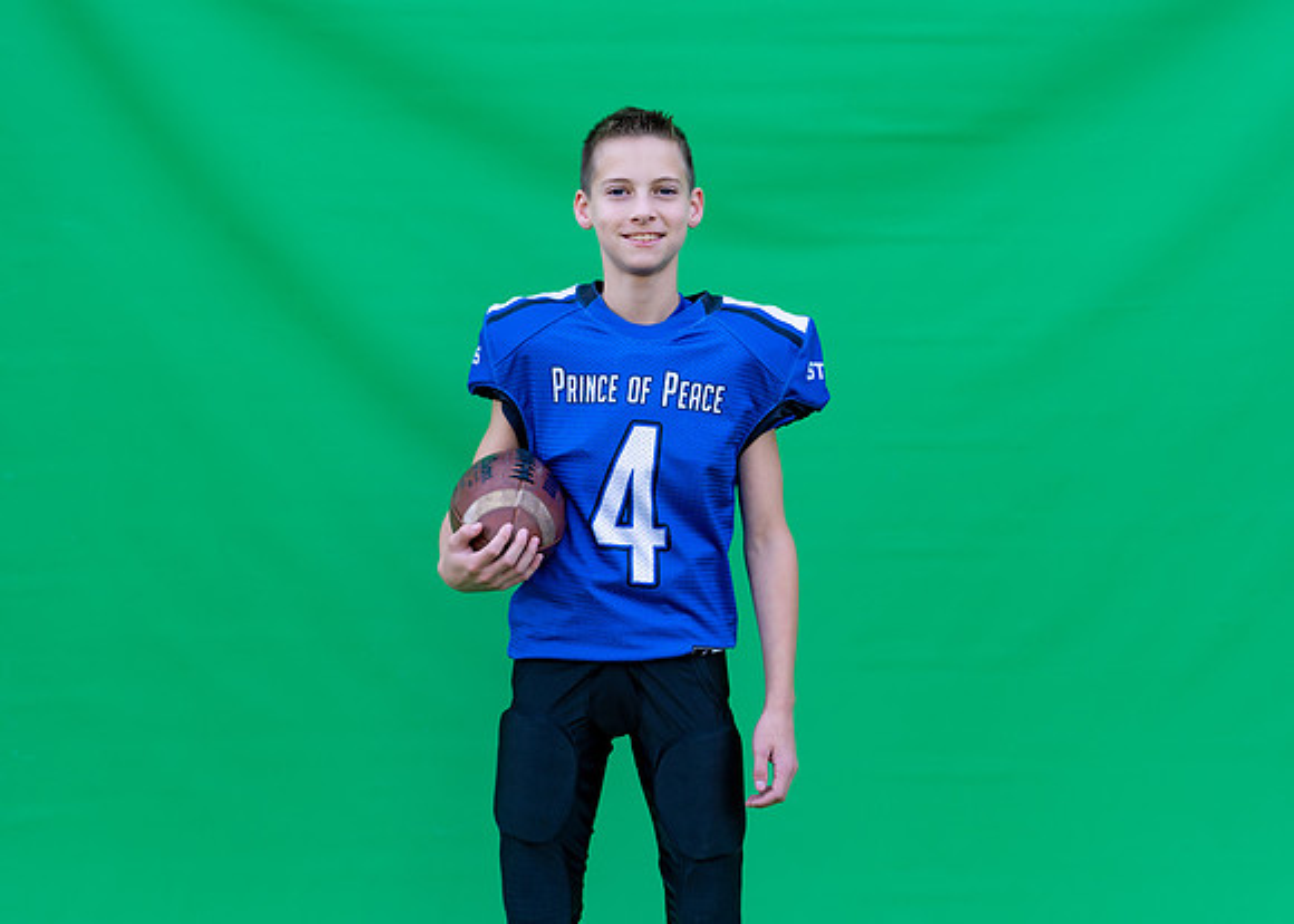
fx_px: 2029
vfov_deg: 25.6
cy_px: 437
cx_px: 633
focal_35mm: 55
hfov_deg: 35.4
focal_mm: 50
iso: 160
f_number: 2.8
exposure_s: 1/400
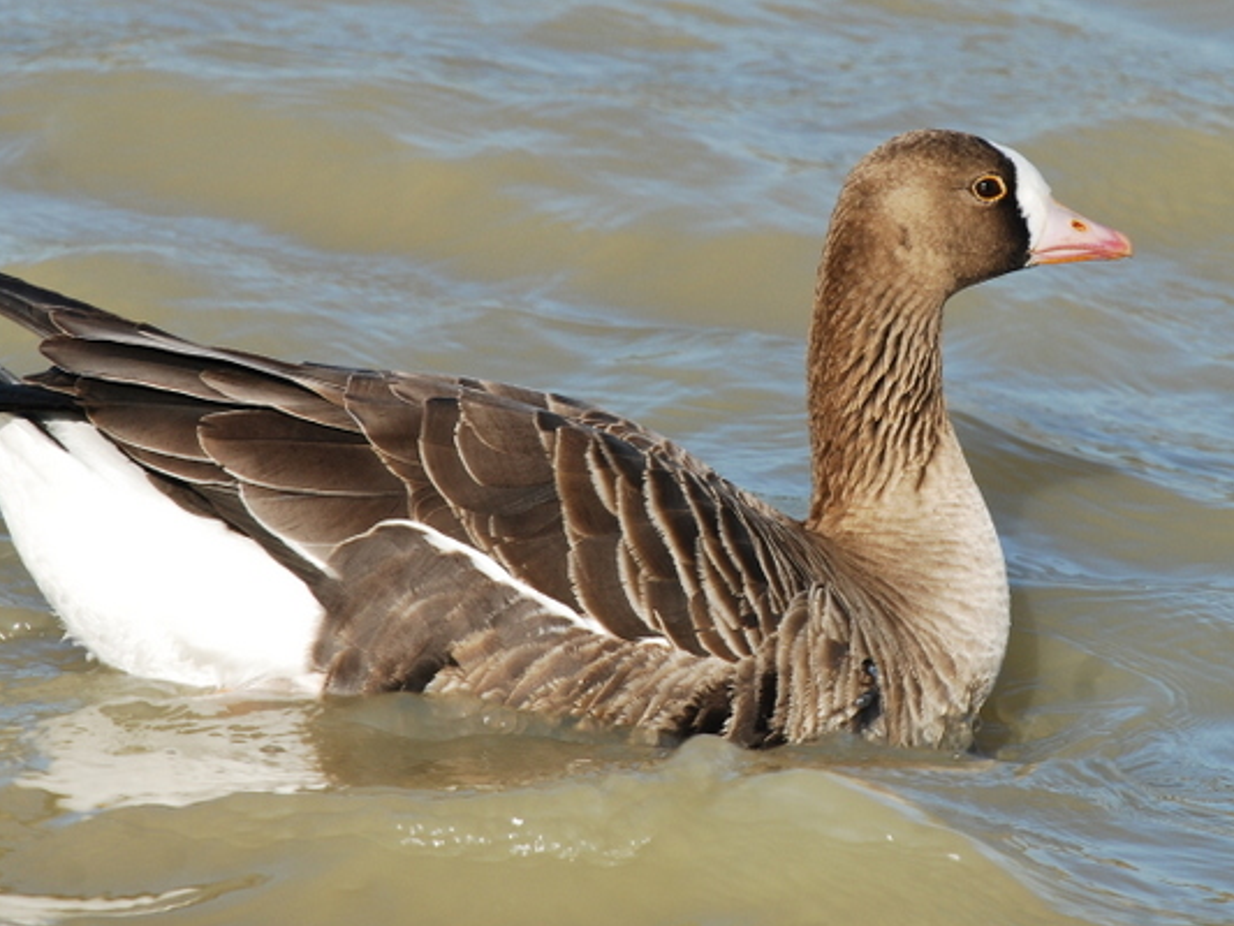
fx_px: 21608
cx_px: 729
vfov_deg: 2.5
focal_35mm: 606
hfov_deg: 3.3
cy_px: 405
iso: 200
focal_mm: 280
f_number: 10
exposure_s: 1/250
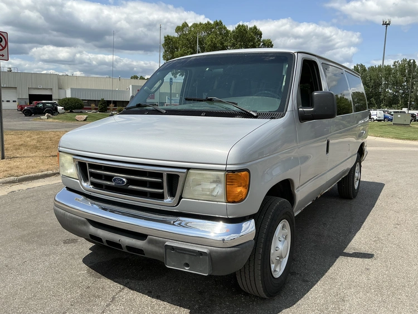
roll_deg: -1.0
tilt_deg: -6.5
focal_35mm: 28
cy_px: 157
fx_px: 338
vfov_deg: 49.8
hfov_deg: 63.4
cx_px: 209
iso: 25
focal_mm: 3
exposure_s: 1/2667
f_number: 1.8
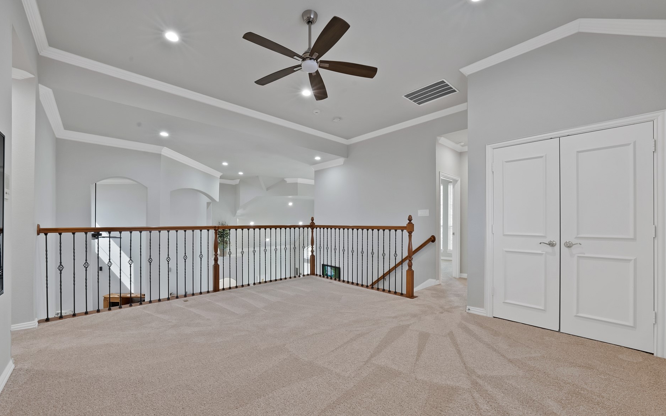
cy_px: 234
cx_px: 327
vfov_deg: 82.4
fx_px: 236
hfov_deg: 109.3
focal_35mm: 13
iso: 1600
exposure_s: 1/2.5
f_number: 14
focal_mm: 12
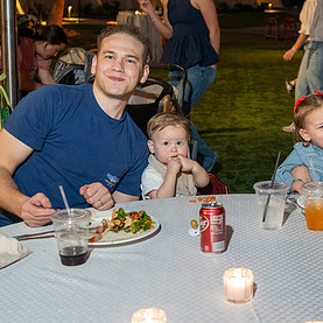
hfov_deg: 25.6
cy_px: 129
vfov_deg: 26.0
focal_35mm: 66
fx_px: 697
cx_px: 268
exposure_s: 1/100
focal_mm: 35
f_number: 4
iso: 4000
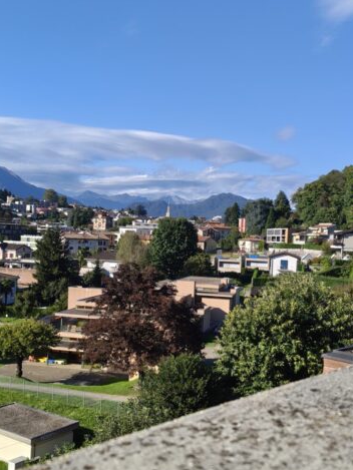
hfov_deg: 34.4
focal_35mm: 42
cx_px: 178
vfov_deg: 44.8
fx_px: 571
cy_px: 240
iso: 50
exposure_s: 1/860
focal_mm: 5.56
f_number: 1.88
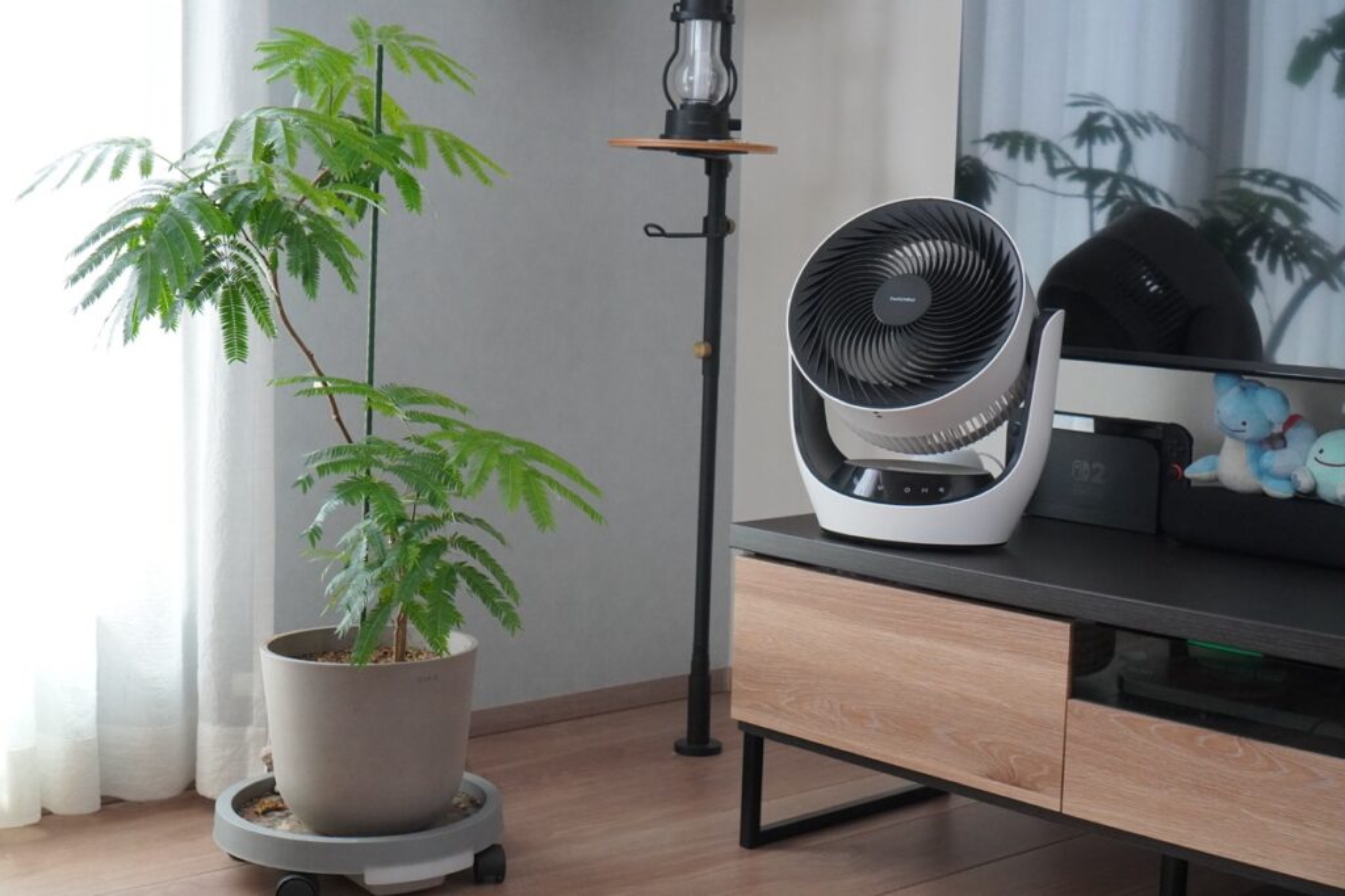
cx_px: 672
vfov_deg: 25.8
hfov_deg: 37.8
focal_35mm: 52
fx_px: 1962
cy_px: 448
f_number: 5
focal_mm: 35
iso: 3200
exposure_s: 1/60
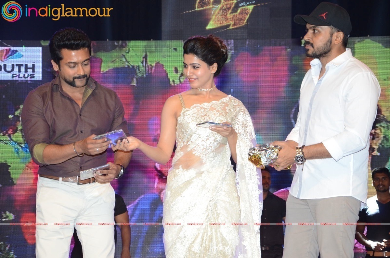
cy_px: 129
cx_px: 195
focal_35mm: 128
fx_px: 1378
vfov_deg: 10.7
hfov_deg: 16.1
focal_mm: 85
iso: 1000
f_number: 5.6
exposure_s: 1/125
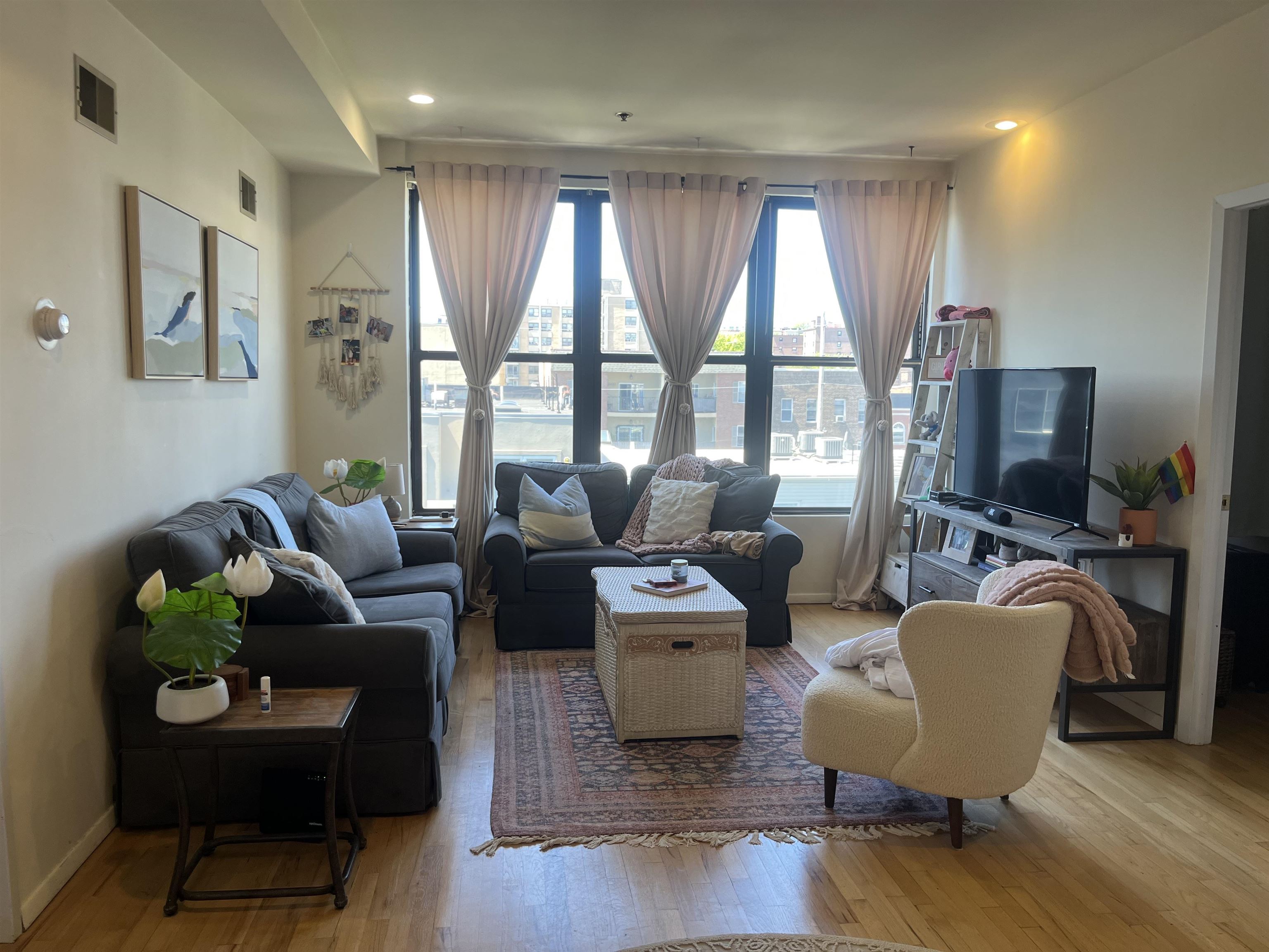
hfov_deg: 67.3
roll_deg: -0.9
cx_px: 634
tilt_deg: -5.6
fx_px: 953
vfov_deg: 53.1
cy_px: 476
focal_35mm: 26
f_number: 1.6
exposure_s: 1/120
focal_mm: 5.1
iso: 50
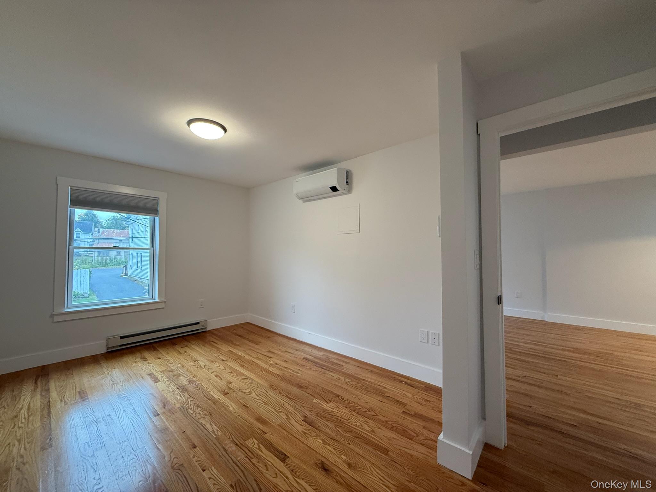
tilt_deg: +1.5
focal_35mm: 14
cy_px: 246
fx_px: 265
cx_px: 328
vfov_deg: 85.7
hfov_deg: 102.1
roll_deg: +0.3
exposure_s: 1/120
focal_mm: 2.22
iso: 250
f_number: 2.2
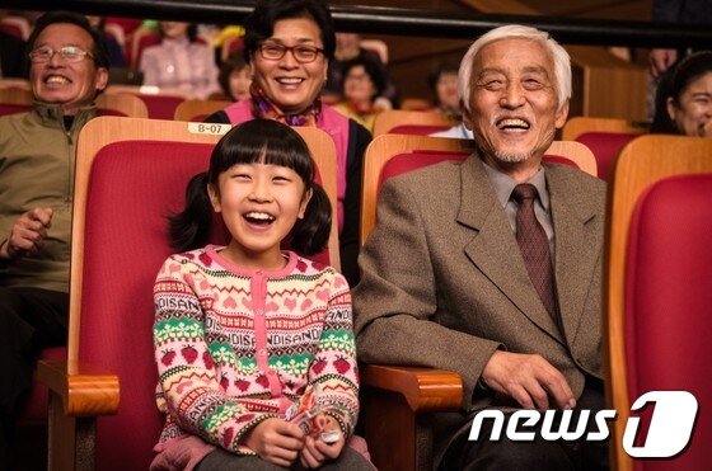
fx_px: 1421
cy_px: 236
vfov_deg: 18.8
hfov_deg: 28.1
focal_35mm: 72
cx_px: 356
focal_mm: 48
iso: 1000
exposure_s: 1/100
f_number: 3.2
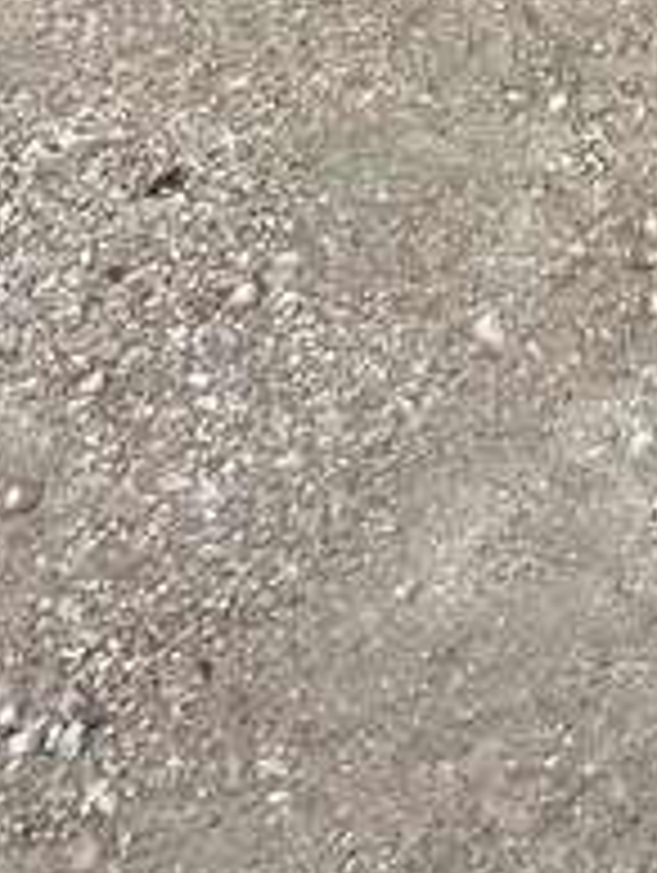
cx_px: 1202
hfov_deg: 13.5
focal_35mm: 98
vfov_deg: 16.4
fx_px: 2475
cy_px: -758
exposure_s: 1/2092
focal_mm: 4.2
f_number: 1.6
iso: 32
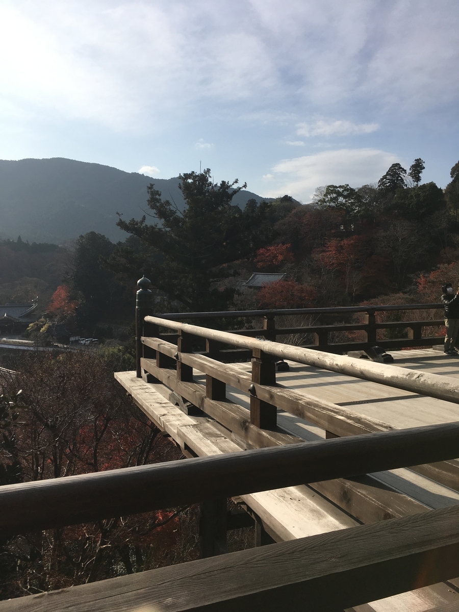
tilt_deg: -5.4
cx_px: 230
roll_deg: -0.8
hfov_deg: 48.2
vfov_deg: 61.7
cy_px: 306
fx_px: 513
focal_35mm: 29
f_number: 2.2
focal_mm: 4.15
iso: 25
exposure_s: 1/2404
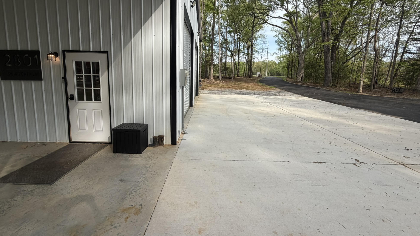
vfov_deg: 66.5
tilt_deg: -6.6
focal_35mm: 16
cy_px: 96
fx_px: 178
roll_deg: -1.4
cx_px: 208
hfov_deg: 99.4
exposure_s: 1/625
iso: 40
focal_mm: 2.22
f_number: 2.2
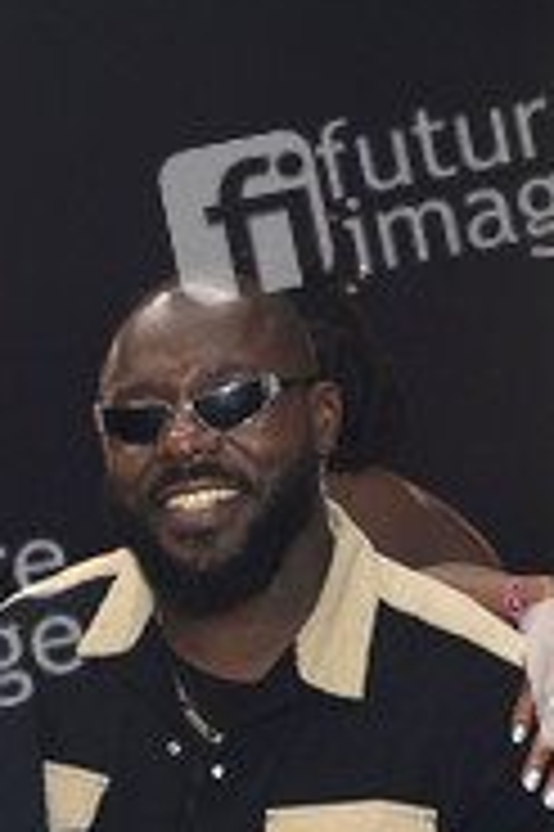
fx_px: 3099
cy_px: 872
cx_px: -18
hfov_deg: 10.1
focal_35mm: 134
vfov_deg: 15.0
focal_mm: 62
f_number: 5.6
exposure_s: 1/250
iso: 1600
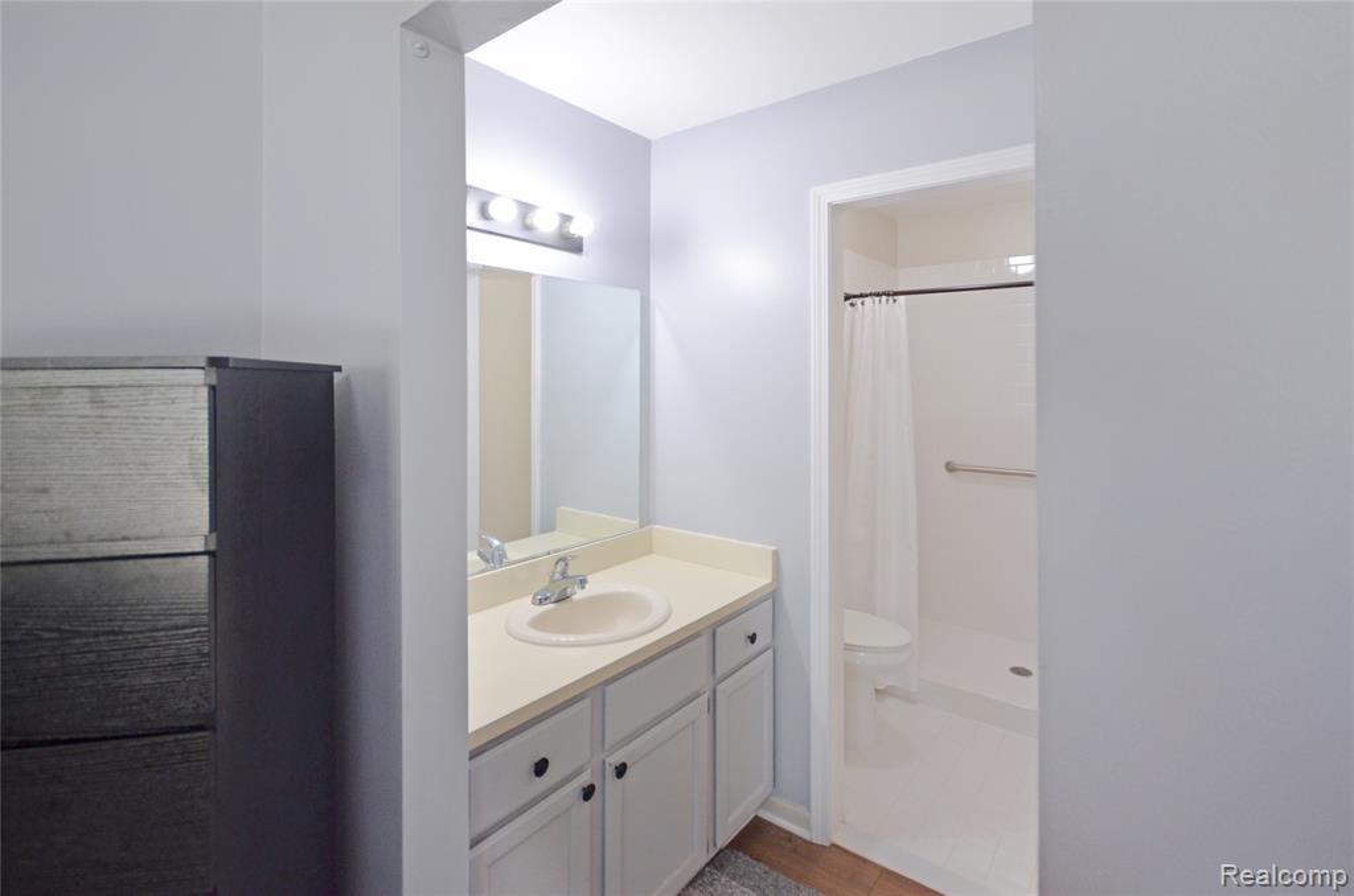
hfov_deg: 100.5
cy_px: 448
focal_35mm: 15
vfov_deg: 77.1
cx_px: 677
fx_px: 563
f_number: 4
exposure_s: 1/60
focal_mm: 10
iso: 500
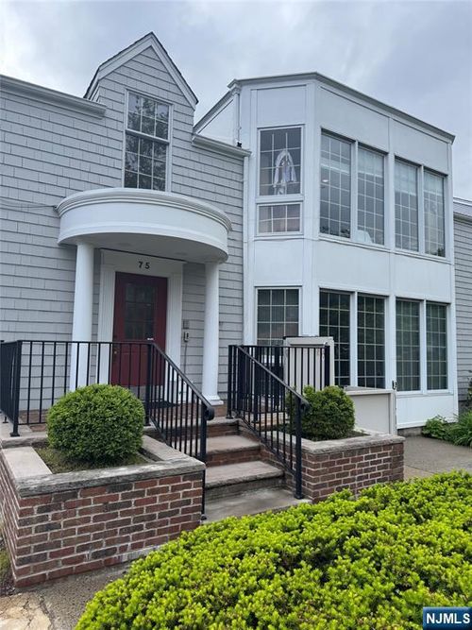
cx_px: 236
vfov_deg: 71.6
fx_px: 436
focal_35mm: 24
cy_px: 315
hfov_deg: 56.8
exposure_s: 1/966
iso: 80
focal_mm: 6.76
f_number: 1.78
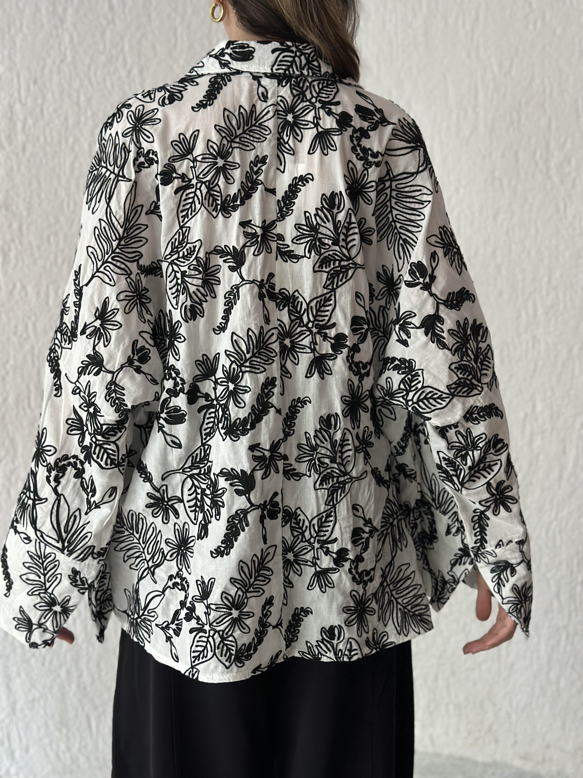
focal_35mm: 48
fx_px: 1078
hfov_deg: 30.3
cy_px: 389
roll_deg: -0.1
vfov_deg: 39.7
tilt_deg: -7.2
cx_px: 292
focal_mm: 6.86
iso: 400
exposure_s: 1/55
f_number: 1.78
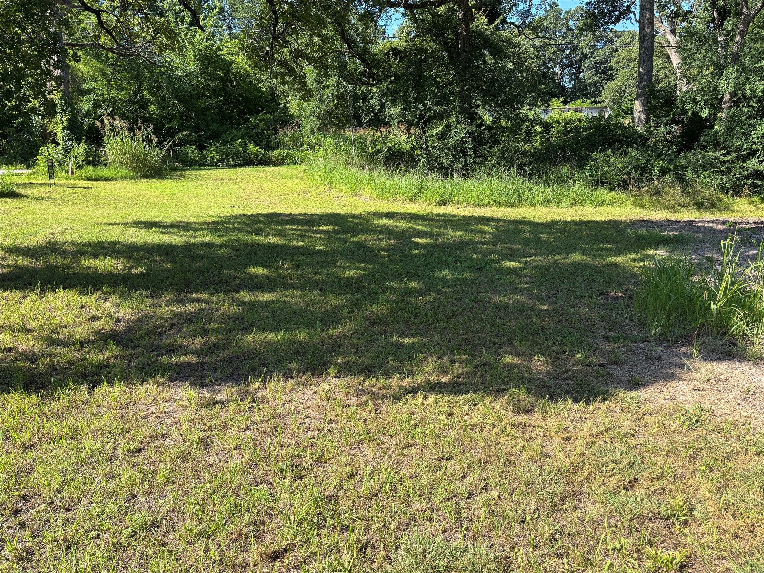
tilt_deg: -10.9
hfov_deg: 67.3
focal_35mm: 26
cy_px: 286
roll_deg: +2.6
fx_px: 574
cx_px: 382
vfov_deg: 53.1
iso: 50
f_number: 1.6
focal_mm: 5.96
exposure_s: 1/978
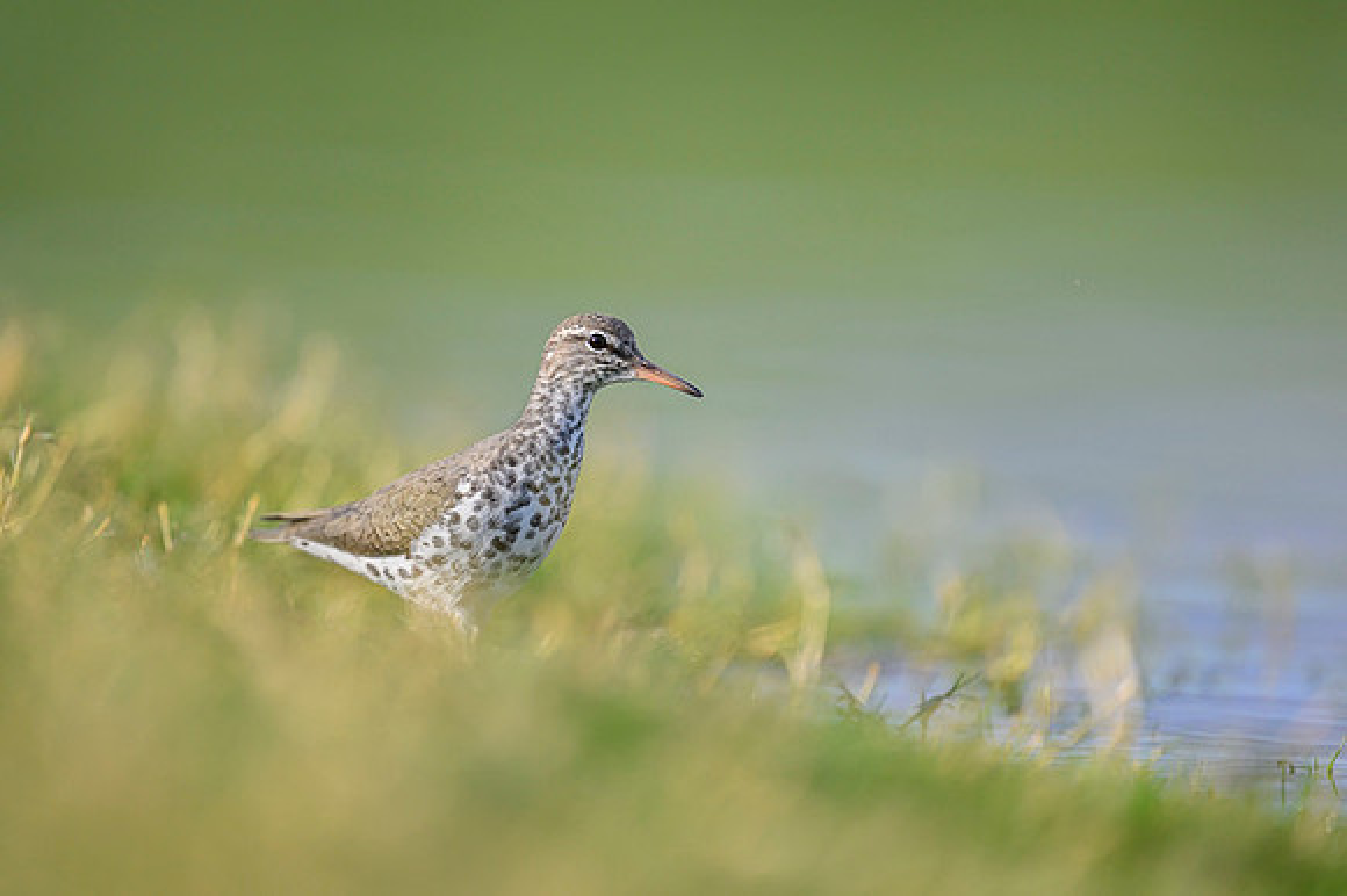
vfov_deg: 2.5
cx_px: 674
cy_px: 448
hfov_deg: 3.7
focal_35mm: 560
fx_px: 20941
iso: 500
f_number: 4
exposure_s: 1/3200
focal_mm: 560
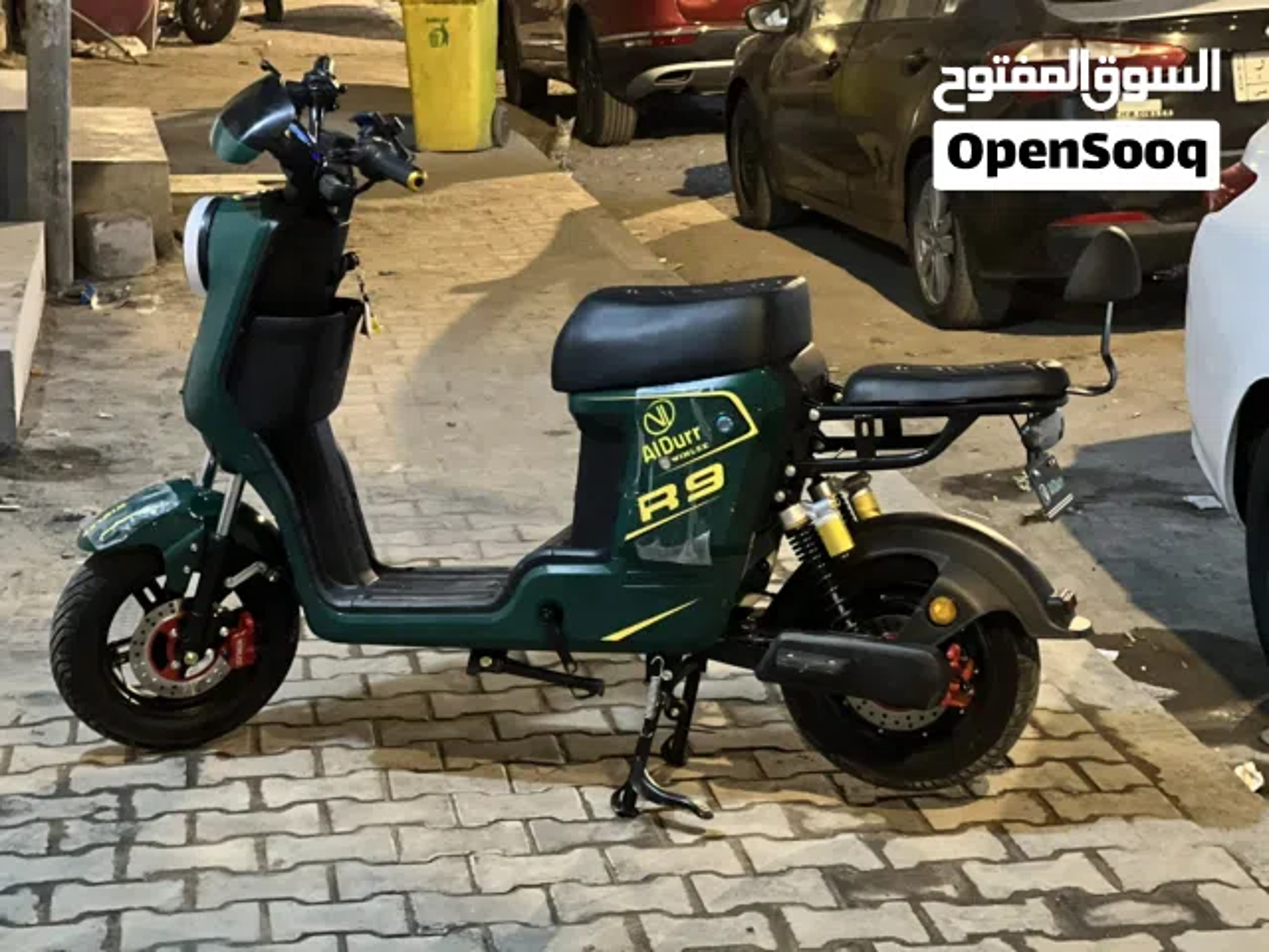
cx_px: 634
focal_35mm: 77
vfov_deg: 19.1
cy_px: 476
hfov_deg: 25.3
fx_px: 2823
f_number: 2.8
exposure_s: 1/14
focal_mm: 9
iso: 1000
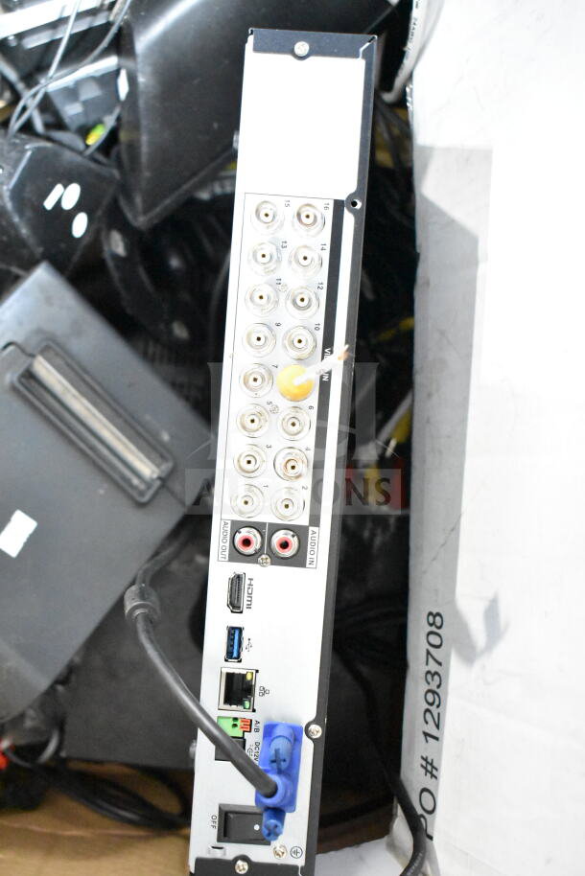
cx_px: 292
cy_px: 438
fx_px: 1096
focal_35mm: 45
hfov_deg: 29.9
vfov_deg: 43.6
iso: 14400
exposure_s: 1/50
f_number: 4.2
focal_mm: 30
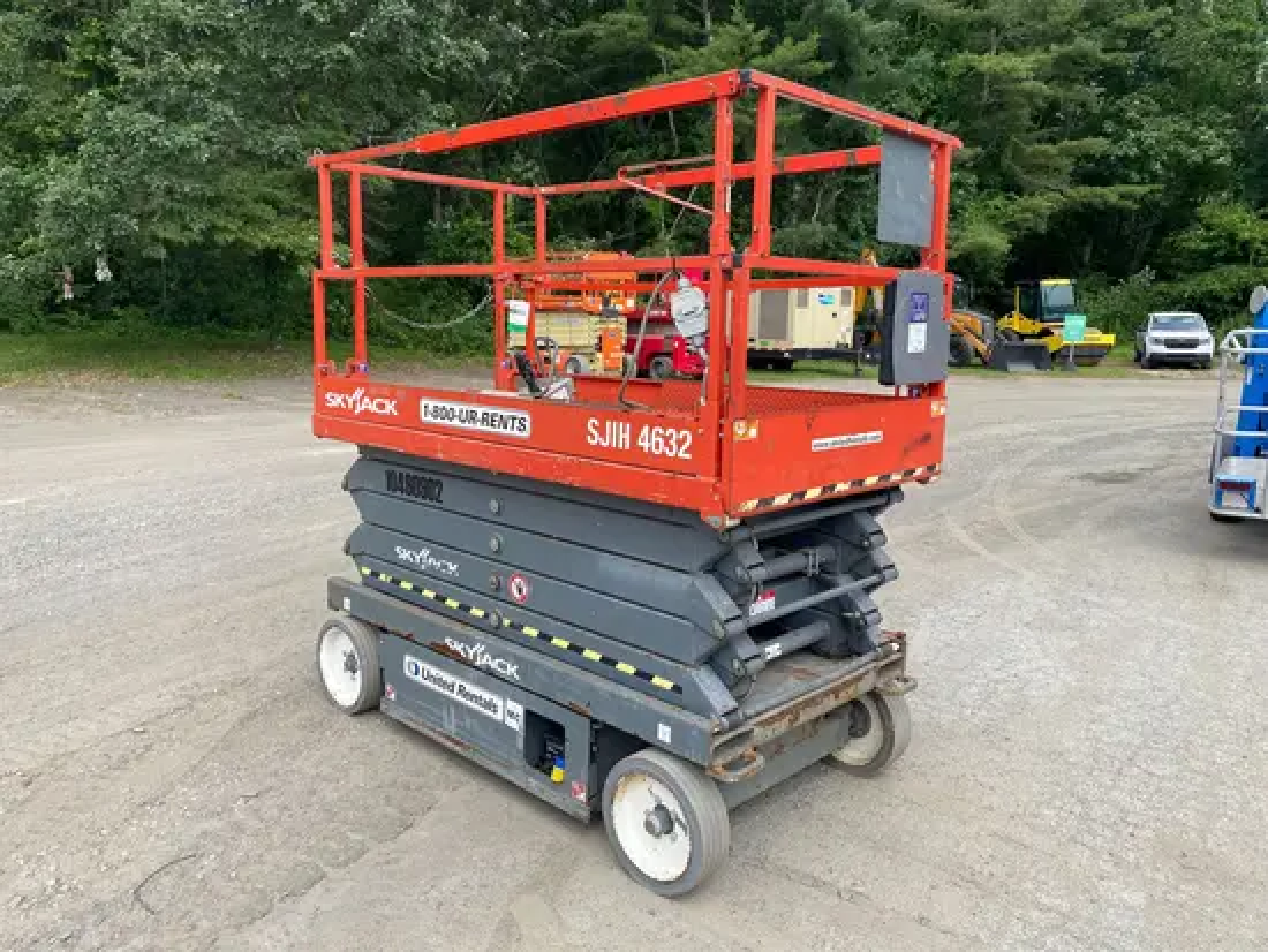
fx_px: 953
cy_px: 476
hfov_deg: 67.3
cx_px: 634
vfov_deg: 53.1
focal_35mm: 26
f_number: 1.8
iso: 32
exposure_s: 1/1653
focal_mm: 4.25
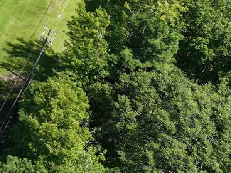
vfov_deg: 11.3
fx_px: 821
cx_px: -296
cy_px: -127
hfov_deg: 12.9
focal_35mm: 123
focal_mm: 12.29
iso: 100
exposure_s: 1/1000
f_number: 2.8
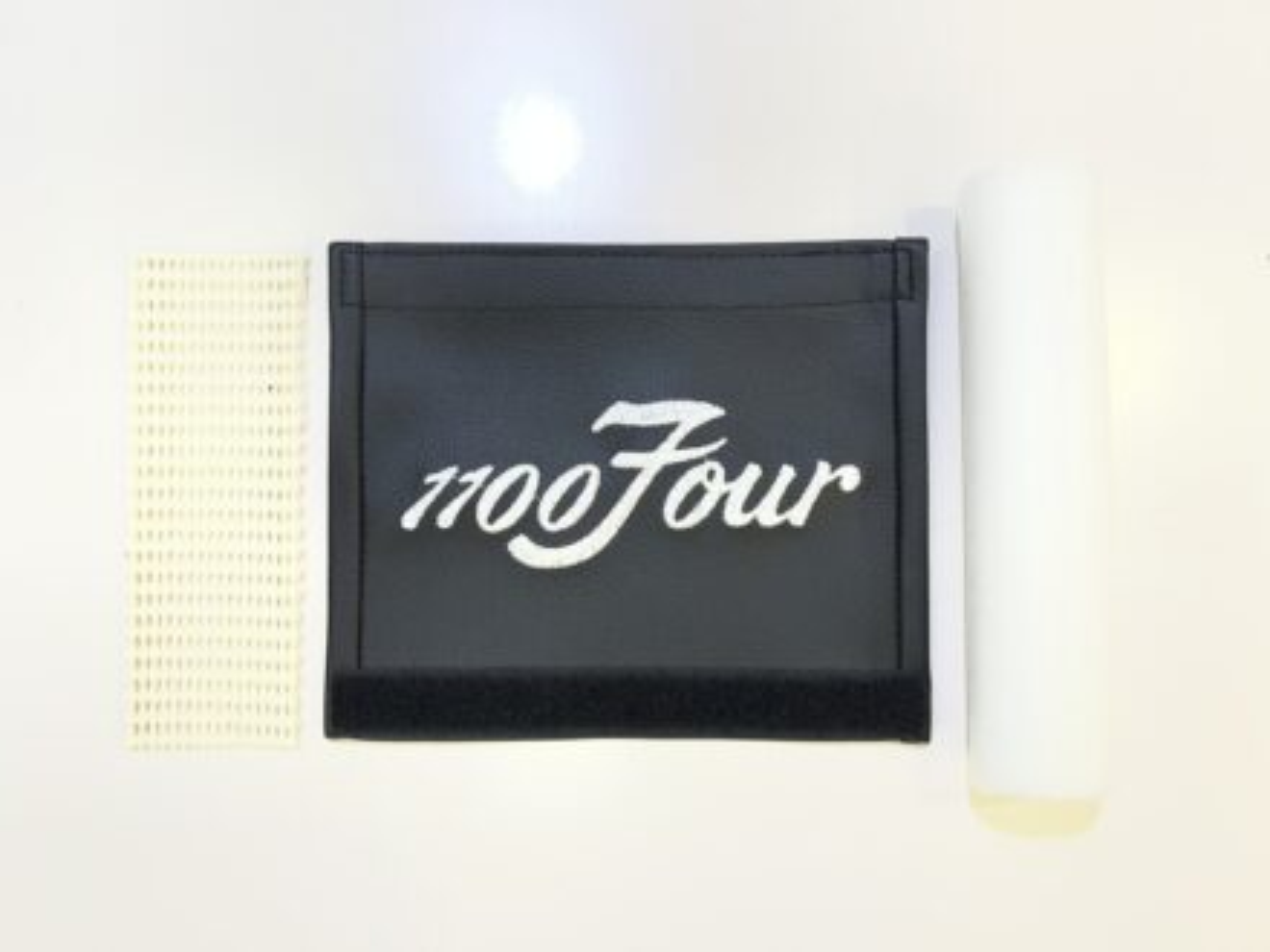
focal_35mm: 26
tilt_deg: -87.1
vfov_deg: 53.1
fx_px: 954
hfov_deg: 67.3
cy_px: 476
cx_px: 635
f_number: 1.5
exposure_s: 1/120
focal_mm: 5.7
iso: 40
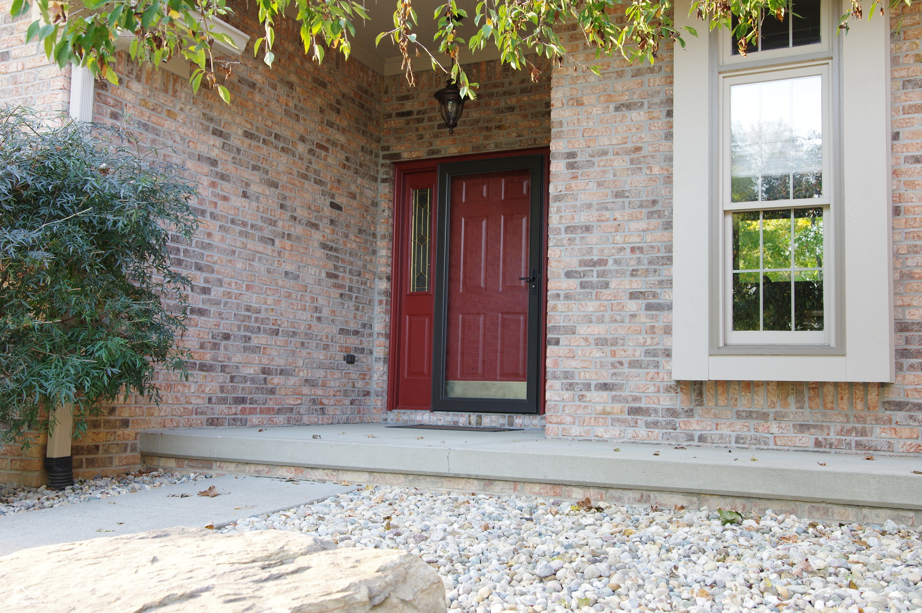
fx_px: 870
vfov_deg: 38.8
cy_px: 306
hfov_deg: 55.8
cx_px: 461
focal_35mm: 34
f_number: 4
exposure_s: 1/50
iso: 400
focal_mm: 23
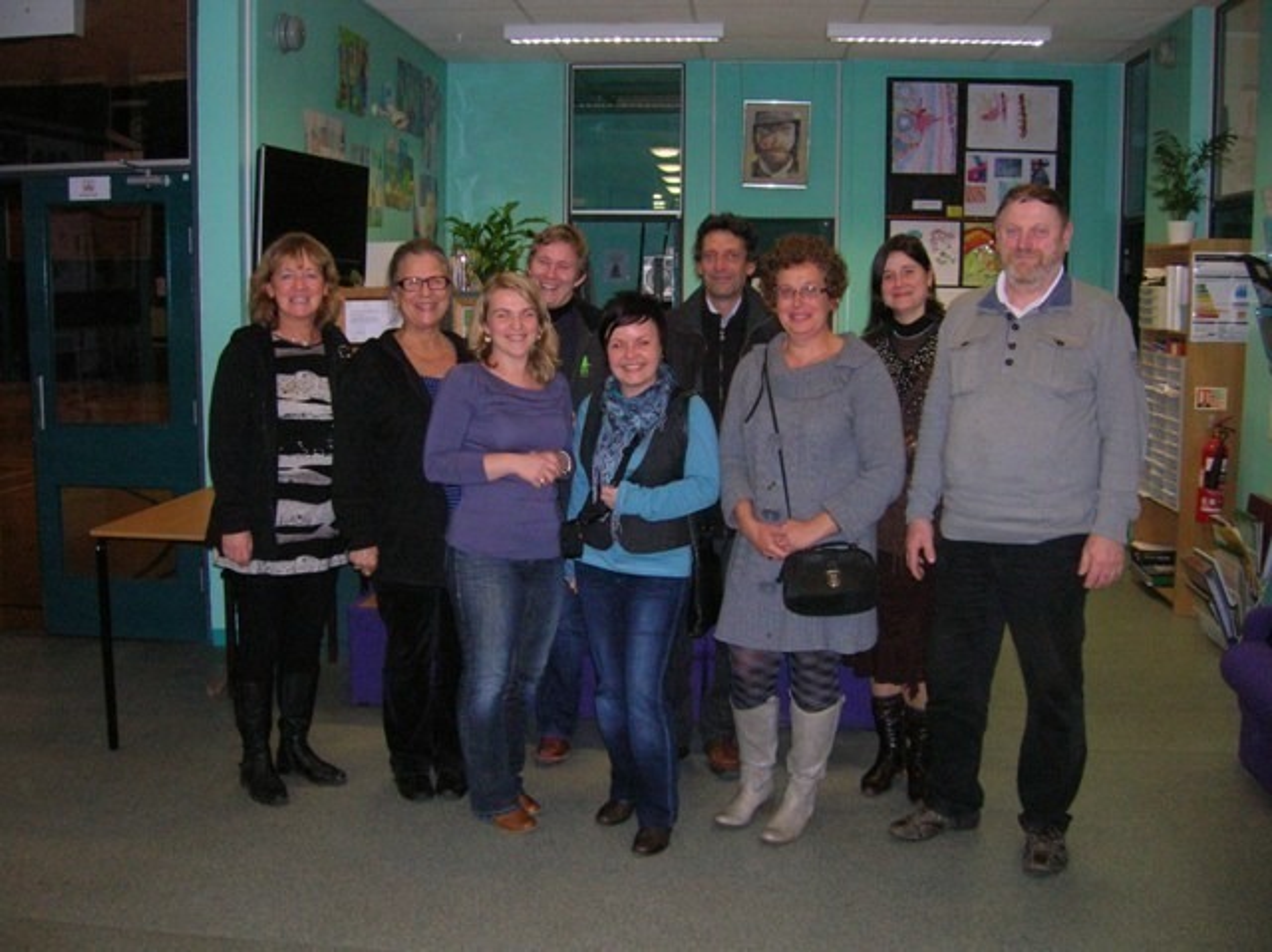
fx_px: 1248
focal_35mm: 34
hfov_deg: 54.0
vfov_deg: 41.7
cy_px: 476
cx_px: 636
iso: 200
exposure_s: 1/60.1
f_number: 2.9
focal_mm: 5.7
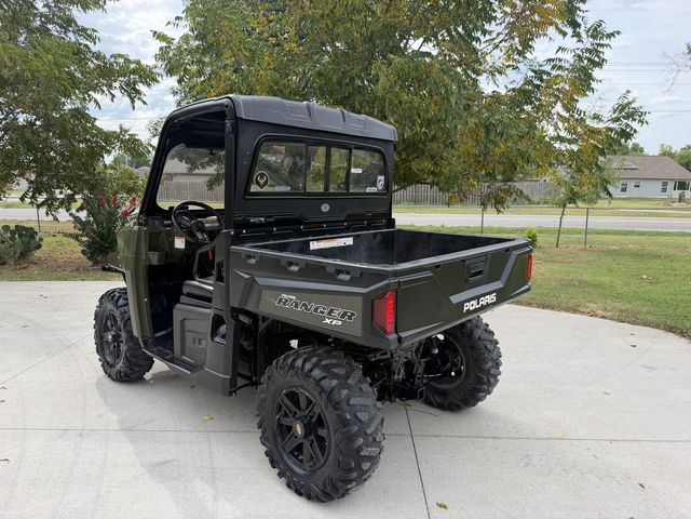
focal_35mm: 24
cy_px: 260
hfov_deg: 71.6
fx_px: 479
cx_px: 346
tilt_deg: -9.8
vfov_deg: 56.8
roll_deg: +1.1
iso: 100
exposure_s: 1/2299
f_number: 1.78
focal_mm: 6.76
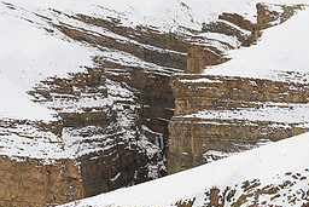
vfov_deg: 14.4
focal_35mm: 95
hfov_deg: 21.4
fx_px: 816
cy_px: 51
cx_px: 156
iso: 1000
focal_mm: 42
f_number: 16
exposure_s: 1/1250
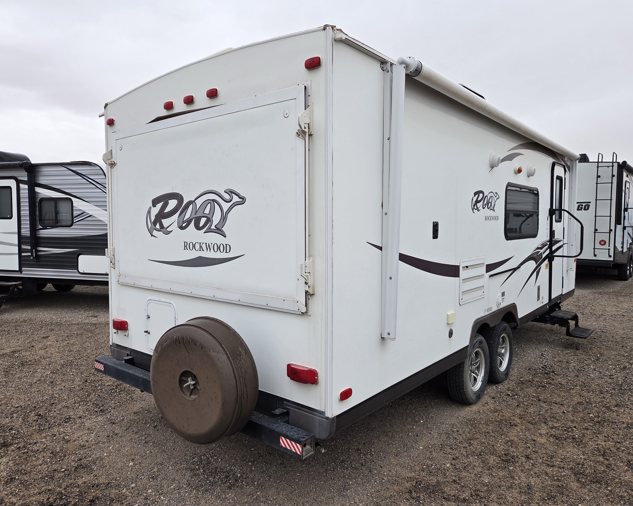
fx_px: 450
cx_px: 319
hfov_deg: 70.3
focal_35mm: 24
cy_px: 253
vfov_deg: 58.8
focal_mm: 5.4
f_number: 1.8
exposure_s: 1/927
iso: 80
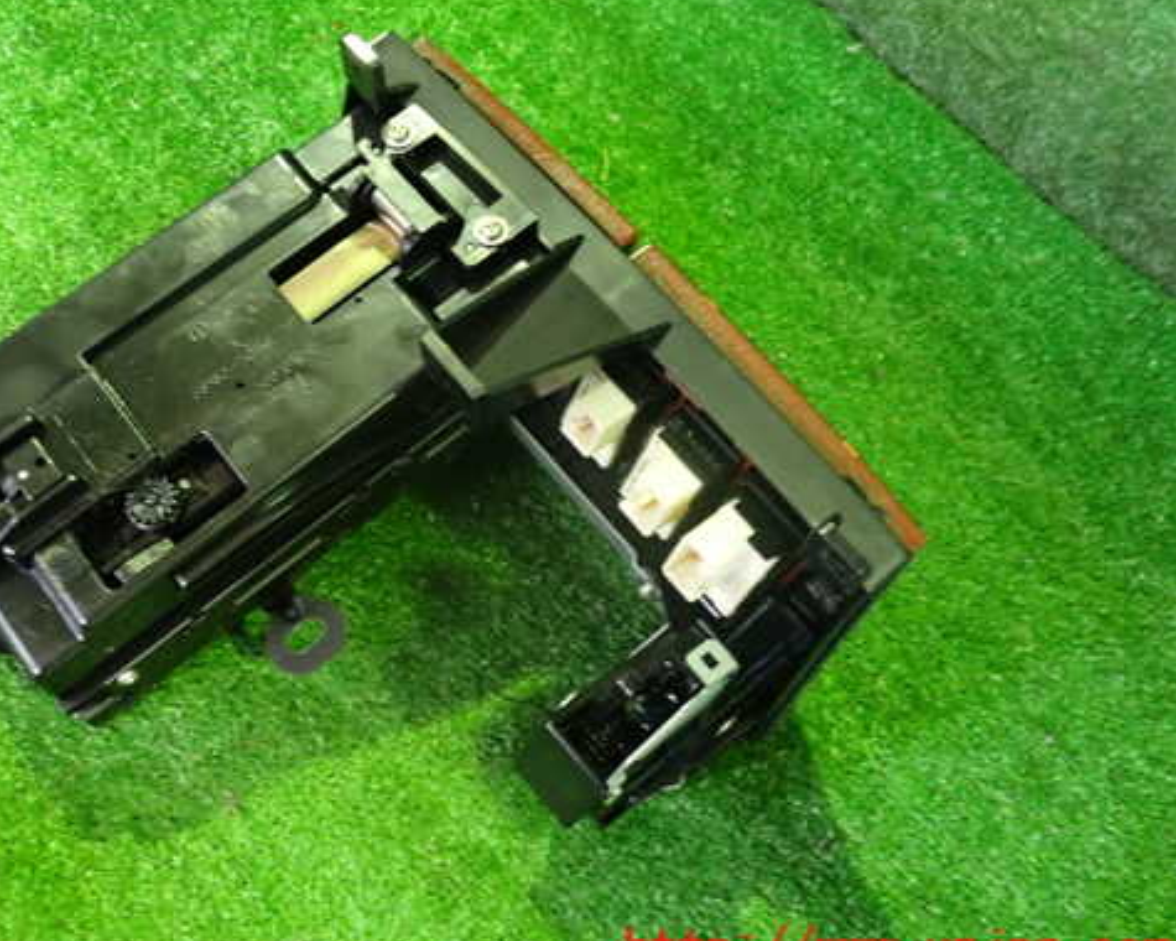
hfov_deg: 48.6
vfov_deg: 40.1
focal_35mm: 37
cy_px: 426
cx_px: 441
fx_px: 1288
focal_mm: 5.4
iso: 800
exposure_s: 1/20
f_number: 2.3
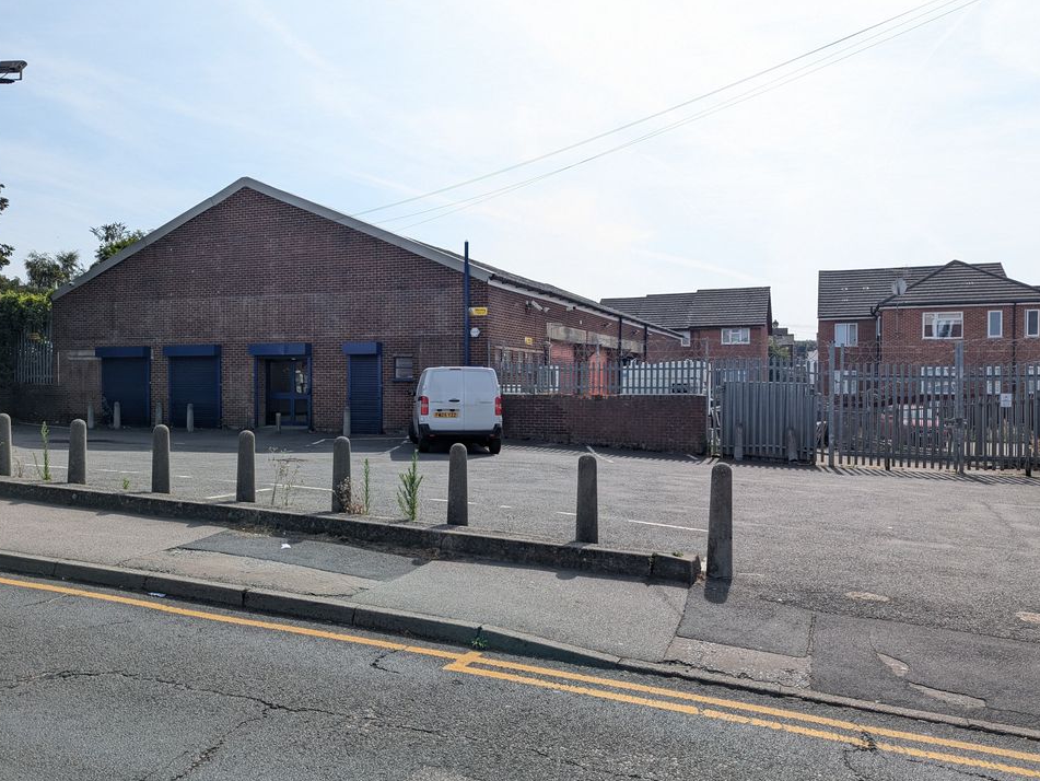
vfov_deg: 49.8
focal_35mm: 28
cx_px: 486
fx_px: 842
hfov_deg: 63.4
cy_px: 400
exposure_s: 1/2096
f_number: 1.85
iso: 47
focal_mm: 6.81
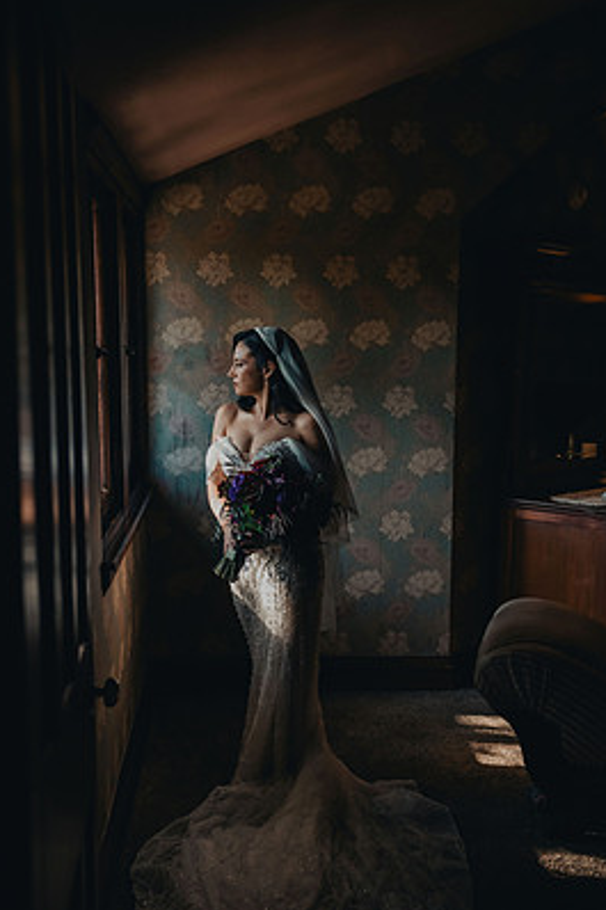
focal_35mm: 43
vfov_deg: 45.4
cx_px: 295
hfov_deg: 31.2
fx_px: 1087
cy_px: 508
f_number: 2.8
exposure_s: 1/1600
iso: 1250
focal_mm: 38
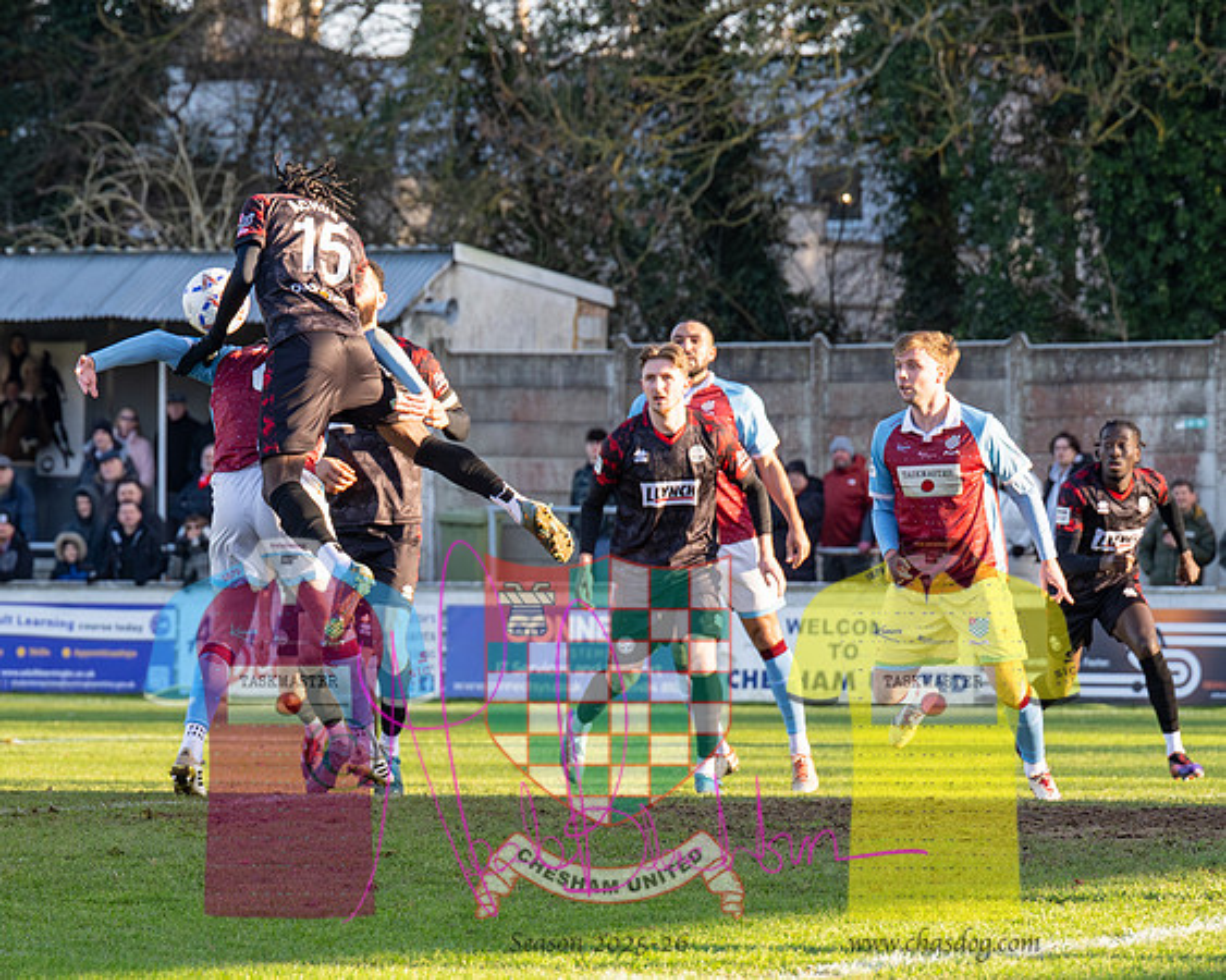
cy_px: 607
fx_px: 8010
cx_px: 212
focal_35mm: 221
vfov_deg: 7.0
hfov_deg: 8.7
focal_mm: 92
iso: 800
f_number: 4
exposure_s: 1/2500
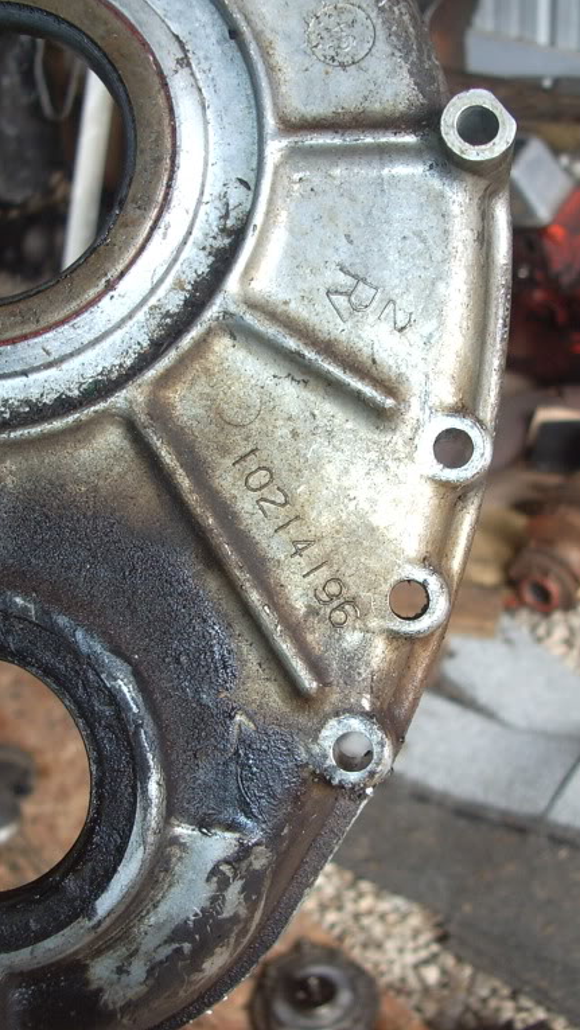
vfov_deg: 40.6
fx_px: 1394
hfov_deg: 23.5
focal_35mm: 51
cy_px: 515
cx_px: 322
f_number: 2.6
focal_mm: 5.8
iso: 100
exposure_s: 1/40
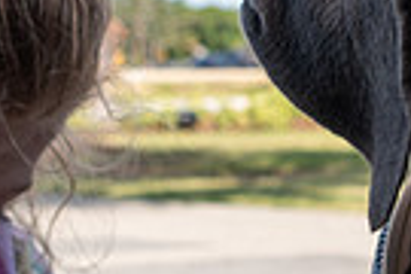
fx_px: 2500
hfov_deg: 9.4
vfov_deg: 6.3
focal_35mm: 219
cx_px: 250
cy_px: 263
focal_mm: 34
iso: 200
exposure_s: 1/250
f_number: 8
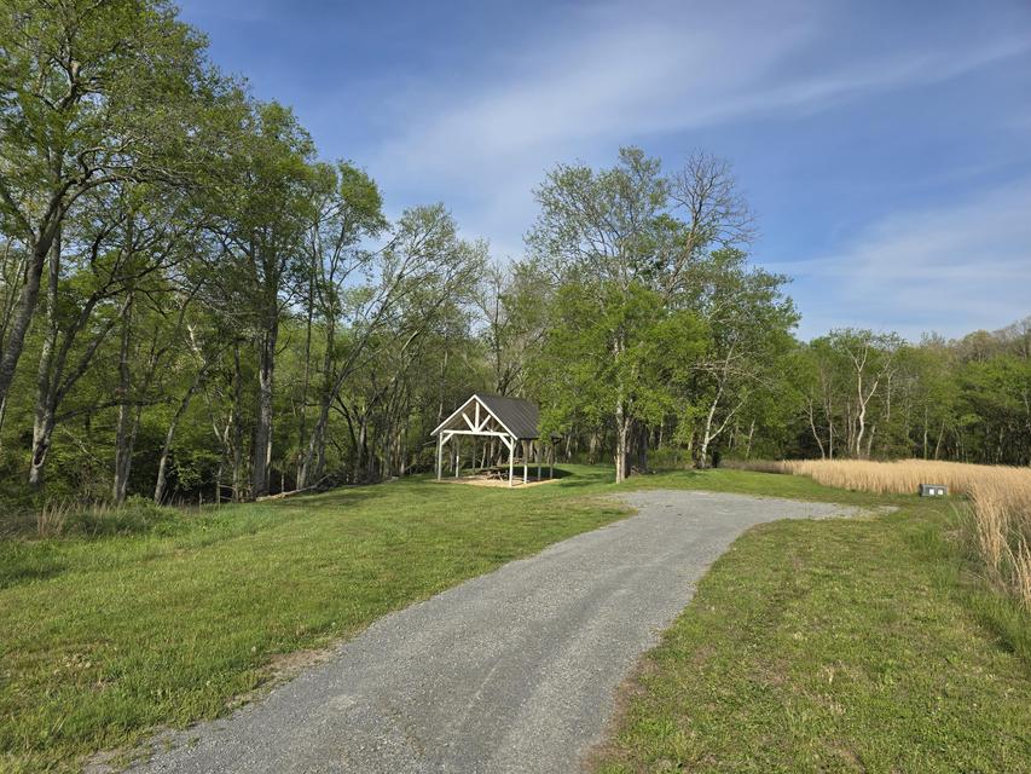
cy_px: 387
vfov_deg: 58.9
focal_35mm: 23
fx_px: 685
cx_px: 516
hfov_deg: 73.9
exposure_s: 1/986
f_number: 1.7
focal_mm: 6.3
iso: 12
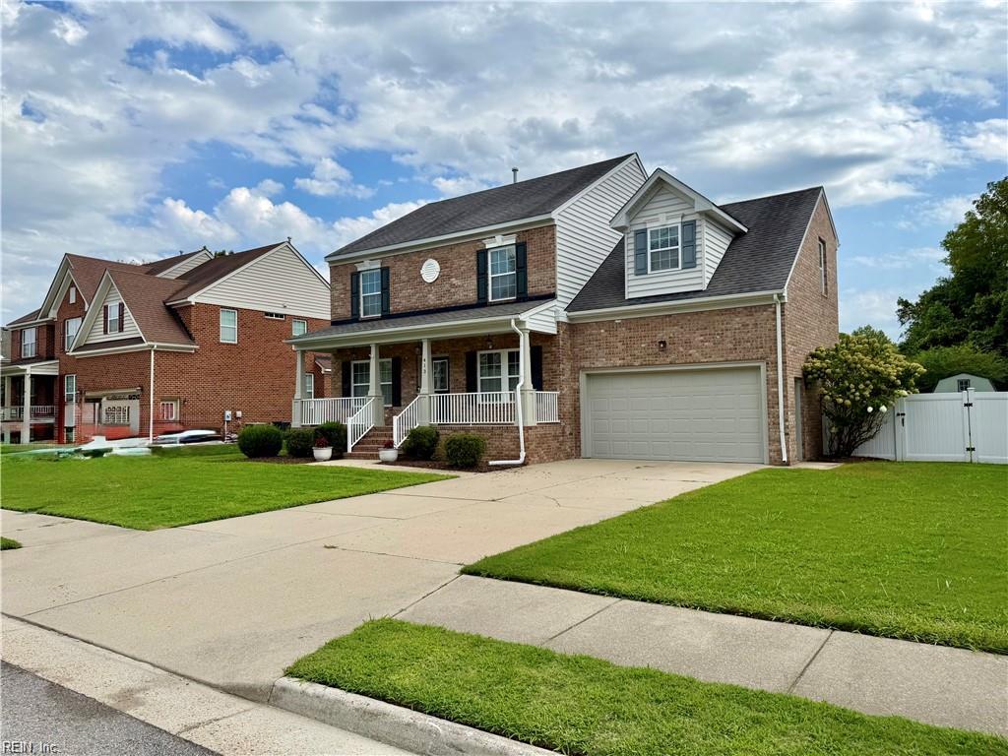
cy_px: 378
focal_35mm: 24
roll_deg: +0.8
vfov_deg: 56.8
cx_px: 504
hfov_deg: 71.6
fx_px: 699
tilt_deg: +0.6
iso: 80
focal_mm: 6.76
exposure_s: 1/5714
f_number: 1.78
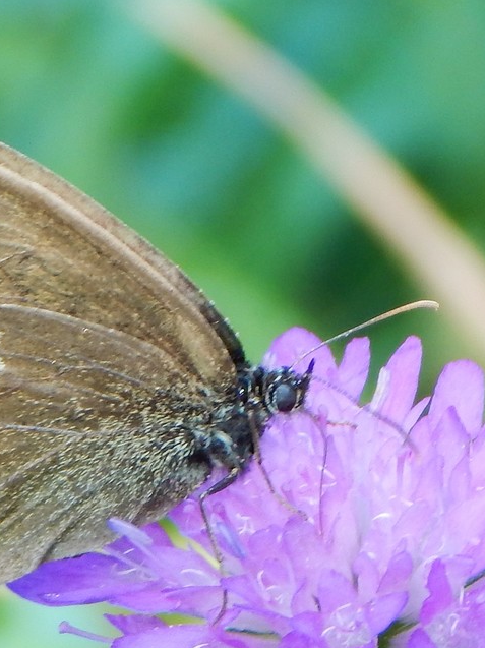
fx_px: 6264
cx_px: 65
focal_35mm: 335
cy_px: 325
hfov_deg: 4.4
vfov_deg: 5.9
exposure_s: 1/40
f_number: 5.6
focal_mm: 44.9
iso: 125
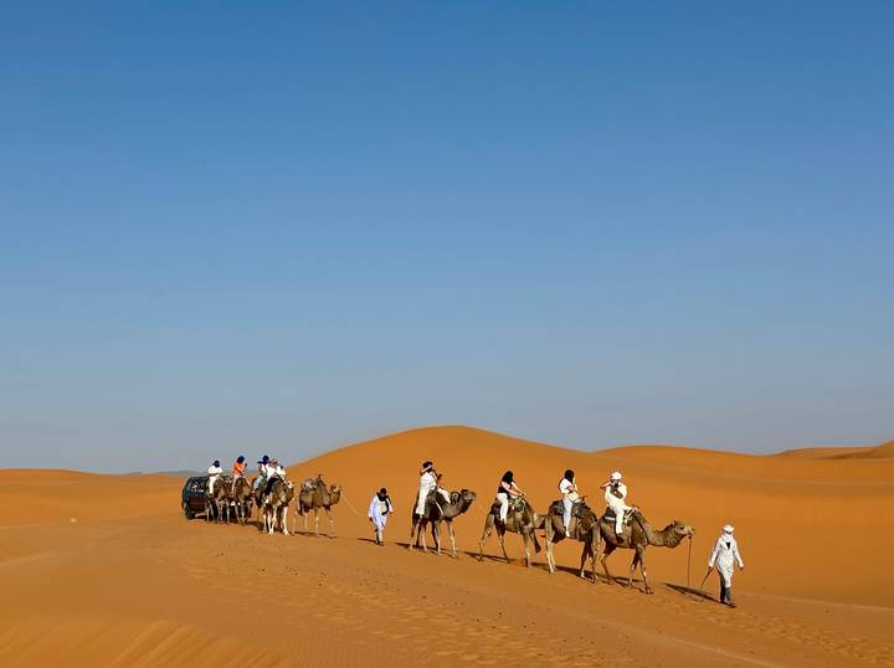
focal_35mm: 48
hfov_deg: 39.7
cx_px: 447
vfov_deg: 30.2
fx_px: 1238
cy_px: 334
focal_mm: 6.86
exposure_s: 1/7092
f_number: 1.78
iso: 64
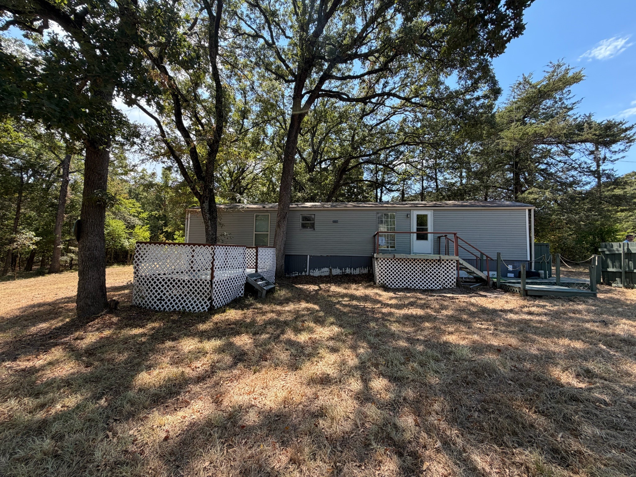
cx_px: 318
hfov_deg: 102.1
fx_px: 257
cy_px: 238
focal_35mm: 14
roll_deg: -2.0
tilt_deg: +2.6
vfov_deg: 85.7
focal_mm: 2.22
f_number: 2.2
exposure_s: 1/502
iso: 64
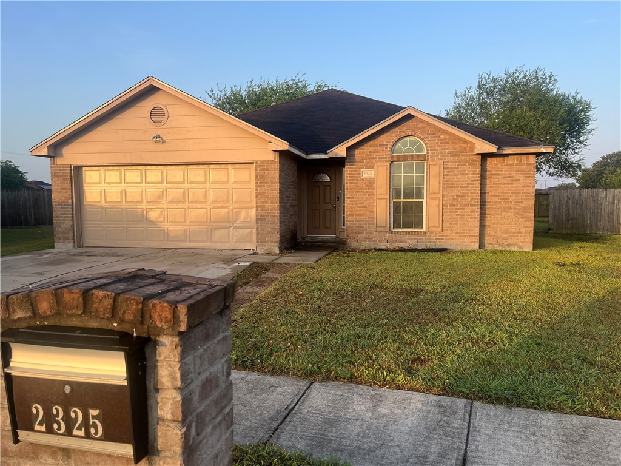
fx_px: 466
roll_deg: +0.4
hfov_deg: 67.3
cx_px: 310
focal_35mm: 26
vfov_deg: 53.1
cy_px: 233
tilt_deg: -4.6
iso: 50
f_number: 1.6
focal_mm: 5.1
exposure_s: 1/761
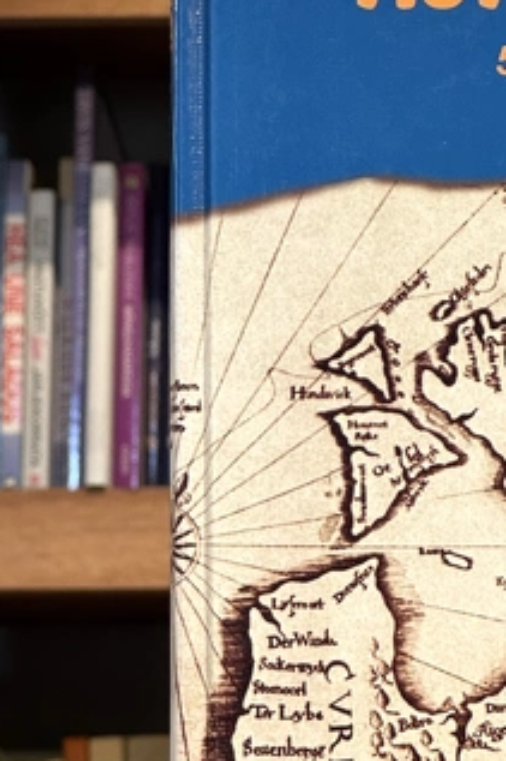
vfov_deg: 12.0
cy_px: 316
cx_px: 577
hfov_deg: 7.9
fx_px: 3630
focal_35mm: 172
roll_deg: -0.1
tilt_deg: +0.5
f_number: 2.8
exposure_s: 1/99
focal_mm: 9
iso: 100
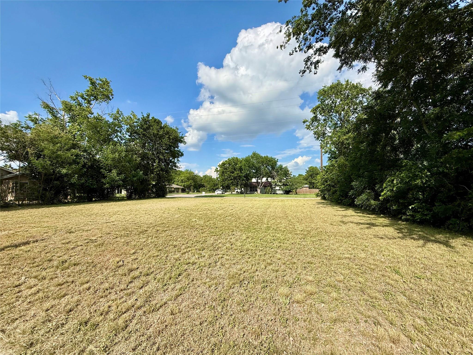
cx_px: 236
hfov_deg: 102.1
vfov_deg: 85.7
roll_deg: +0.3
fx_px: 191
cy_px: 178
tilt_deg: +4.2
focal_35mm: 14
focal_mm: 2.22
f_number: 2.2
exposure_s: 1/2320
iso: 50
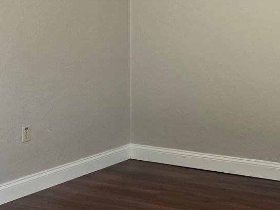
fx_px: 550
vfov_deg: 21.1
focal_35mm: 68
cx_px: 280
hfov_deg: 27.0
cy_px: 13
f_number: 1.8
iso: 125
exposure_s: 1/508
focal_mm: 5.4
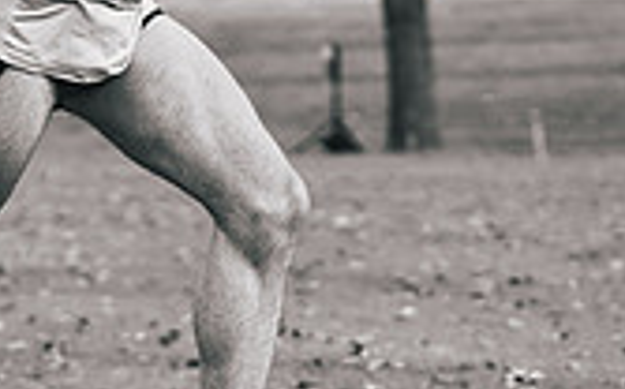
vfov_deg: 6.9
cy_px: 39
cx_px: 127
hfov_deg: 11.1
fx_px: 3216
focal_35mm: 189
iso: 200
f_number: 2
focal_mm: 53
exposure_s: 1/3200
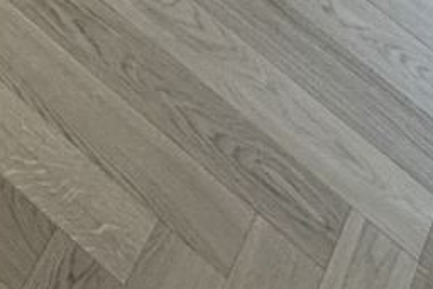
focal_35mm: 91
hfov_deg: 19.3
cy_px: -341
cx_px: -233
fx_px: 1095
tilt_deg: -52.2
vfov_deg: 12.6
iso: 320
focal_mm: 2.22
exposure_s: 1/79
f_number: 2.2
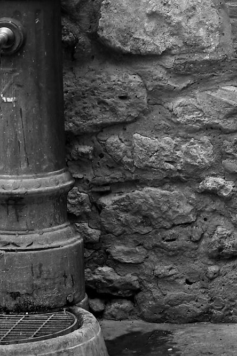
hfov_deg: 8.4
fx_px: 1601
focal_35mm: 162
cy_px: -53
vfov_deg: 12.4
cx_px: 305
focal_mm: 30
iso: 100
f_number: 6.3
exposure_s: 1/125
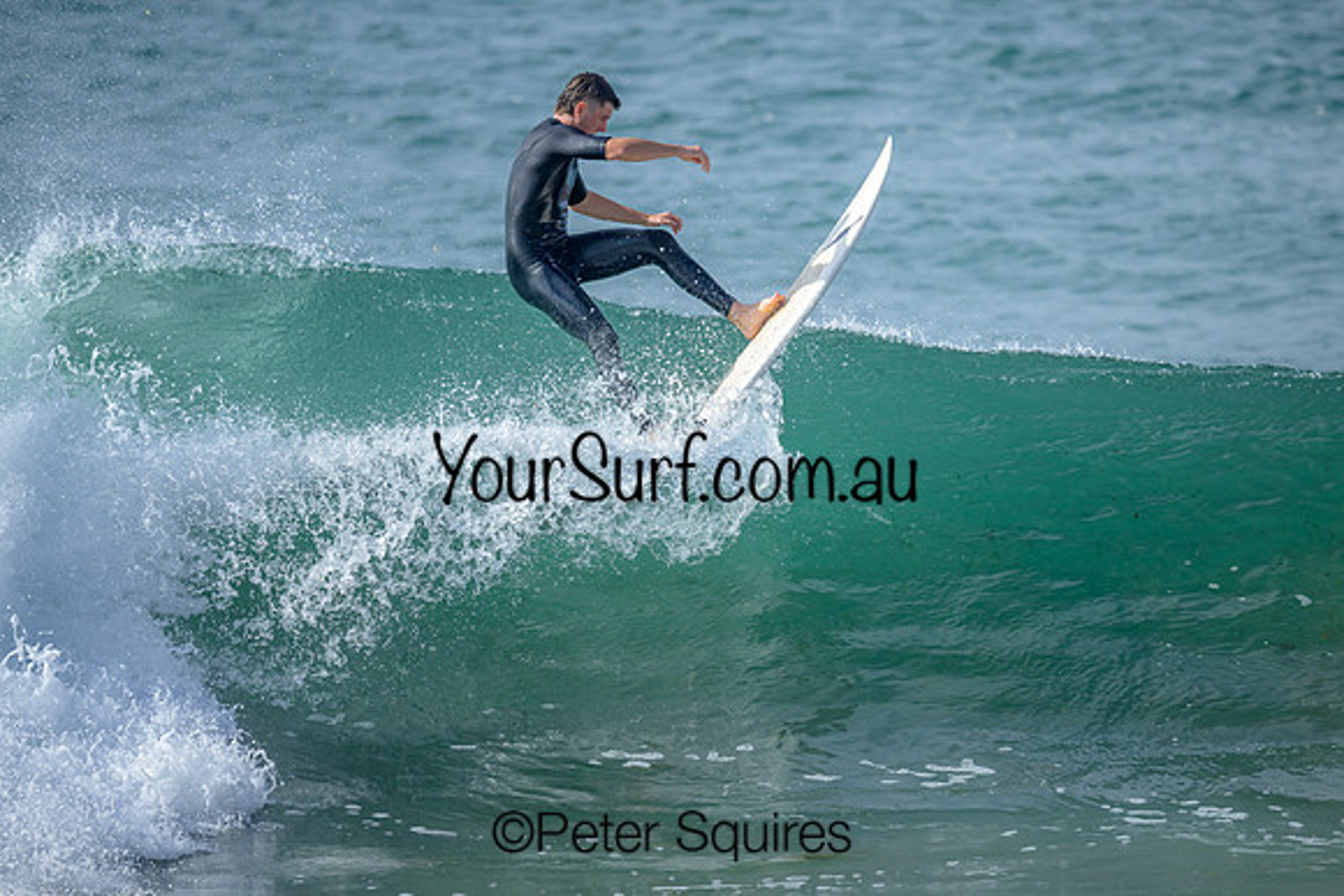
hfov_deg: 2.3
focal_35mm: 880
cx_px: 739
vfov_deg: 1.6
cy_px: 446
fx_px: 32844
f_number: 6.3
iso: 500
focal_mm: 800
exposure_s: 1/2000
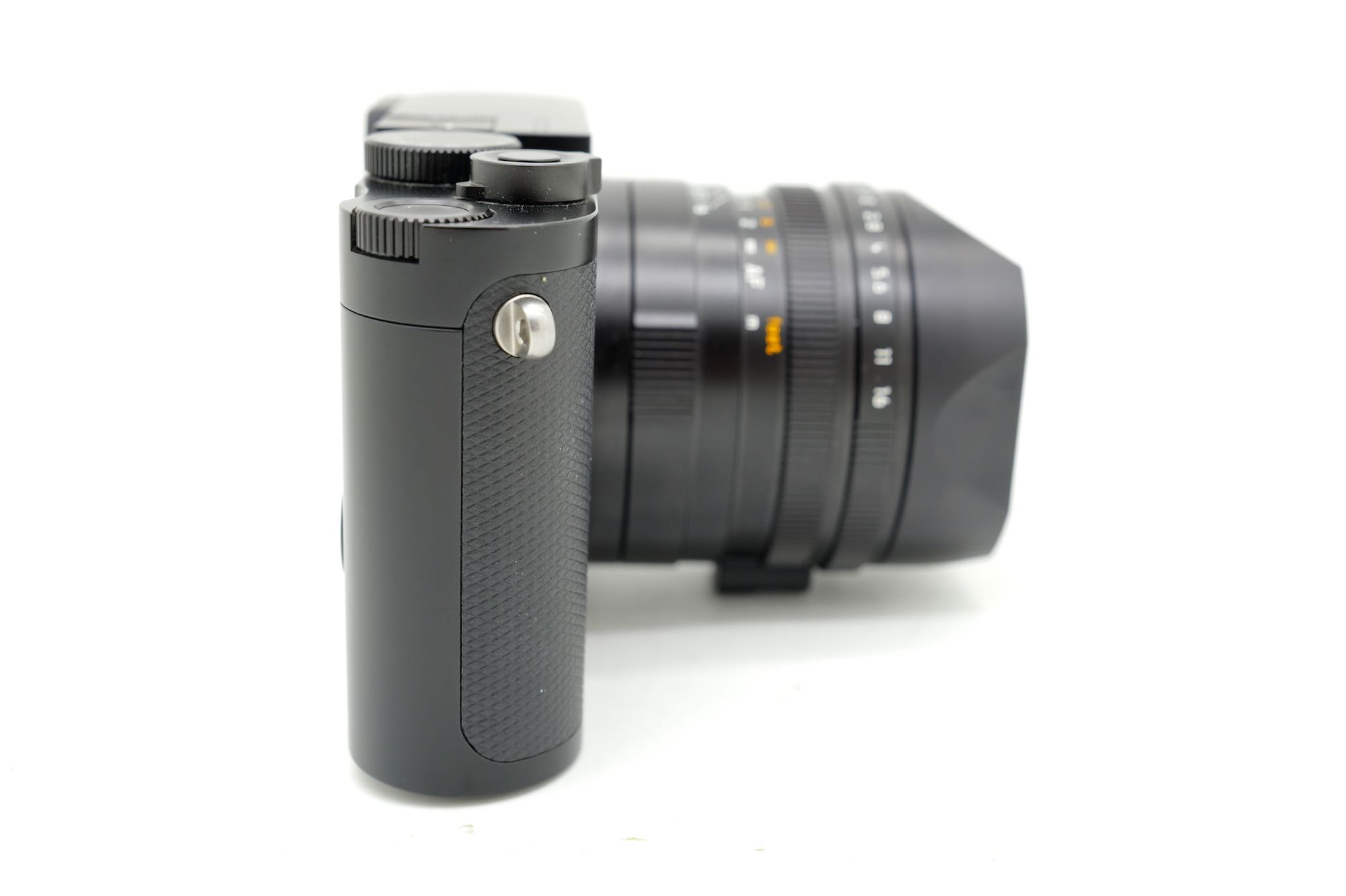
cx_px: 673
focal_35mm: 43
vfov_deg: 31.2
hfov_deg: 45.4
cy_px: 448
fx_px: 1607
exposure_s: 1/60
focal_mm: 43
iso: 800
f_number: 8
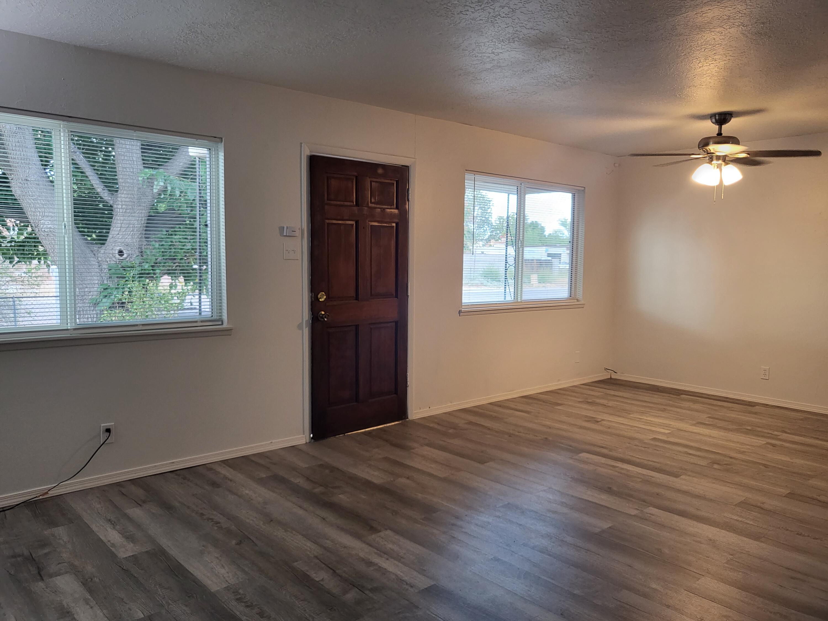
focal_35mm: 26
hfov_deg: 67.3
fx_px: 622
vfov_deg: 53.1
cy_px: 310
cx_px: 414
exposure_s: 1/60
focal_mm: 4.25
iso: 200
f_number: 1.8
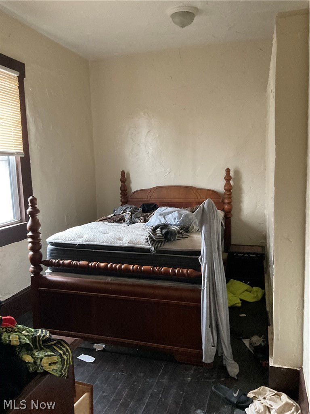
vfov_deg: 61.7
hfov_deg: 48.2
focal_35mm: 29
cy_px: 207
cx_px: 155
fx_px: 346
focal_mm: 3
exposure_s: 1/30
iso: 400
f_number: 1.8
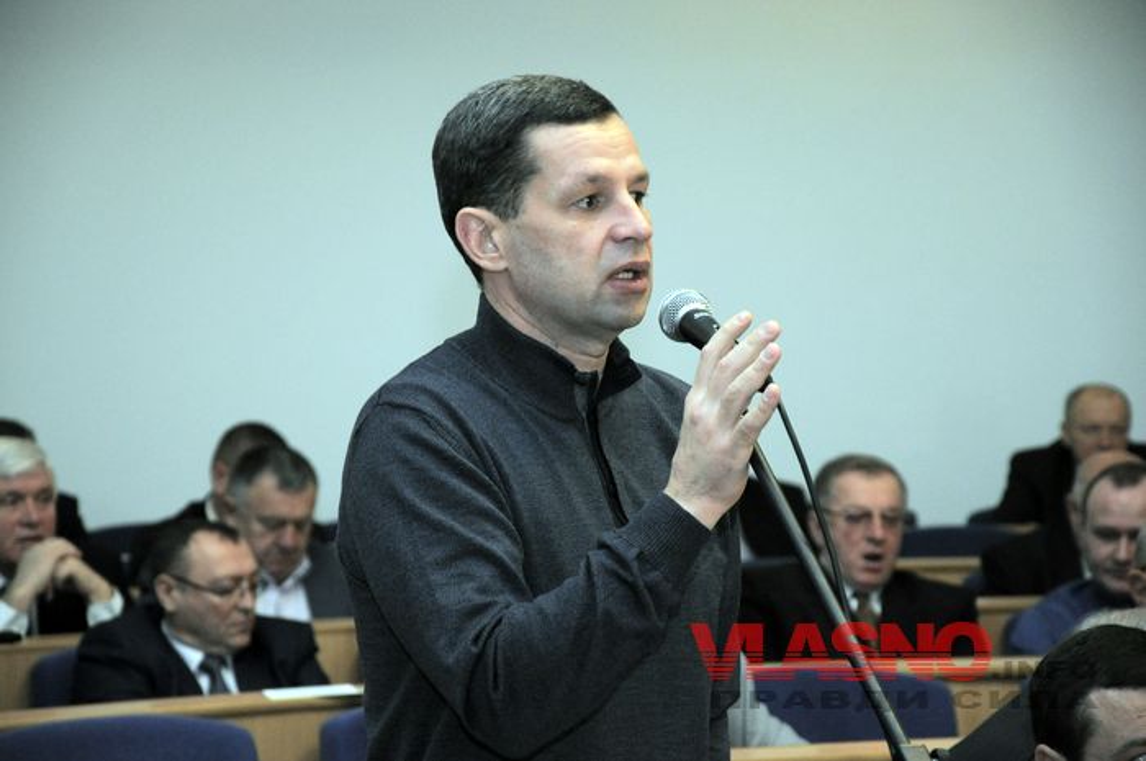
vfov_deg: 9.3
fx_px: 4674
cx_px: 573
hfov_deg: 14.0
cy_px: 380
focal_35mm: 147
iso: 1000
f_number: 5.6
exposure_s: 1/60
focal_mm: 98
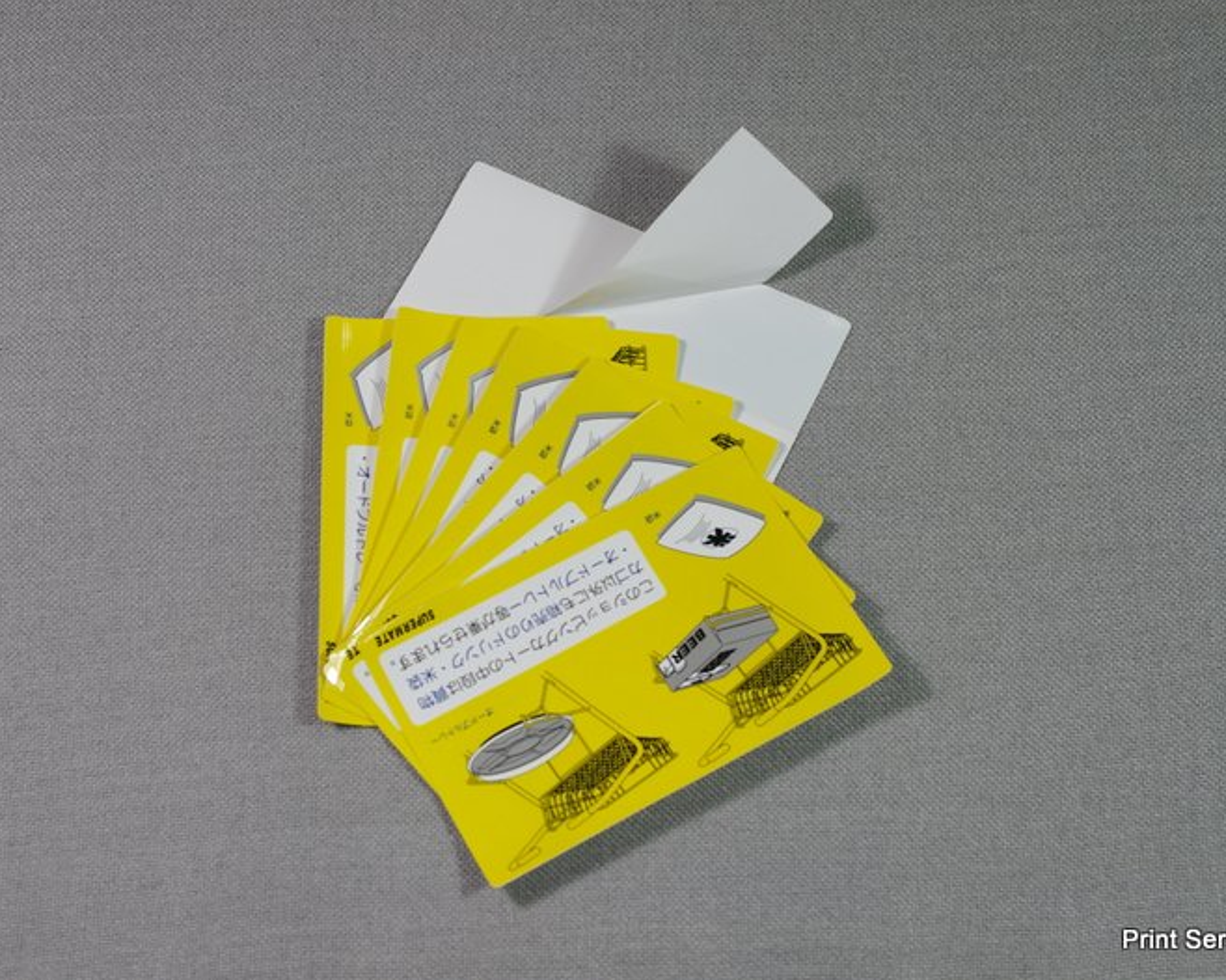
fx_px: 2648
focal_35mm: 73
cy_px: 490
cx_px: 553
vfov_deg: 21.0
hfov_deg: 26.1
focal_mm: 42.5
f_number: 6.3
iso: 200
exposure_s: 1/20
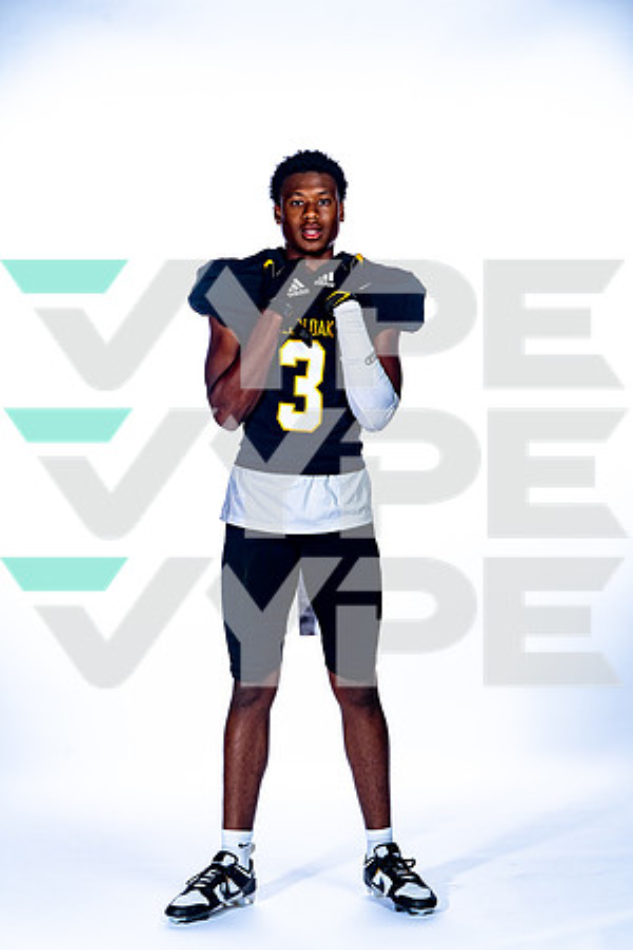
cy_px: 475
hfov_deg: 15.7
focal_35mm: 87
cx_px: 316
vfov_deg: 23.4
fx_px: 2294
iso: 250
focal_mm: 87
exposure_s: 1/250
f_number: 8
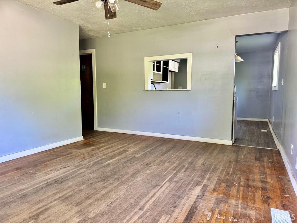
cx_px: 148
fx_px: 206
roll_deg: +0.2
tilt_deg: -5.9
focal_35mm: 24
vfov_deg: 56.8
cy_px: 112
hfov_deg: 71.6
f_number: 1.78
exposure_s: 1/60
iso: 200
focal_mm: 6.76
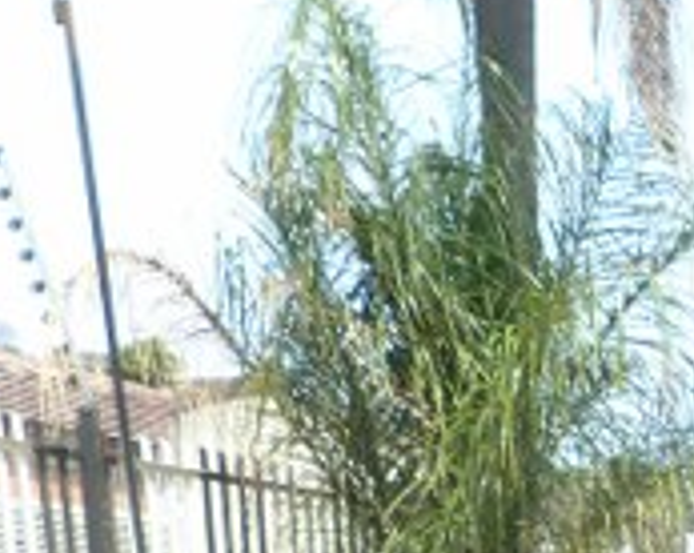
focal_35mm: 113
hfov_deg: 15.5
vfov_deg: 12.2
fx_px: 2318
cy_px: 1078
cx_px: 1099
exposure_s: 1/160
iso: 125
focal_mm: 4.5
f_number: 4
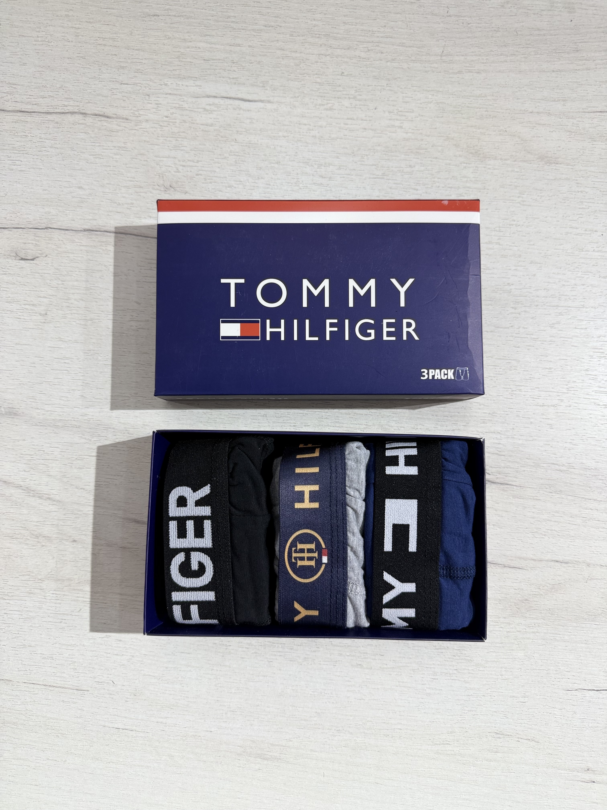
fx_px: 561
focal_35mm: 24
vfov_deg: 71.6
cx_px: 304
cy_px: 405
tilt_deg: -85.1
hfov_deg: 56.8
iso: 100
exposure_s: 1/121
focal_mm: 6.76
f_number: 1.78
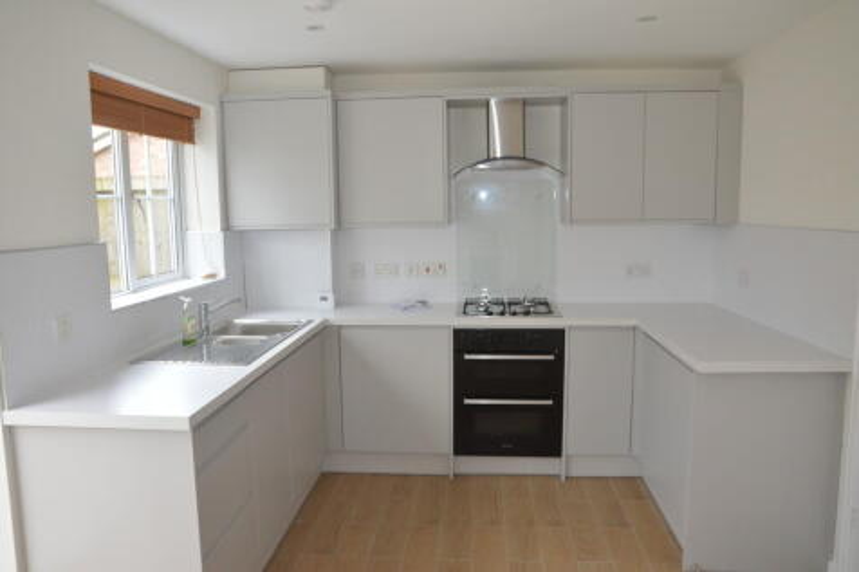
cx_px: 430
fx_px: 608
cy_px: 286
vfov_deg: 50.4
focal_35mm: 26
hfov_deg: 70.5
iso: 400
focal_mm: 17
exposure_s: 1/80
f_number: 4
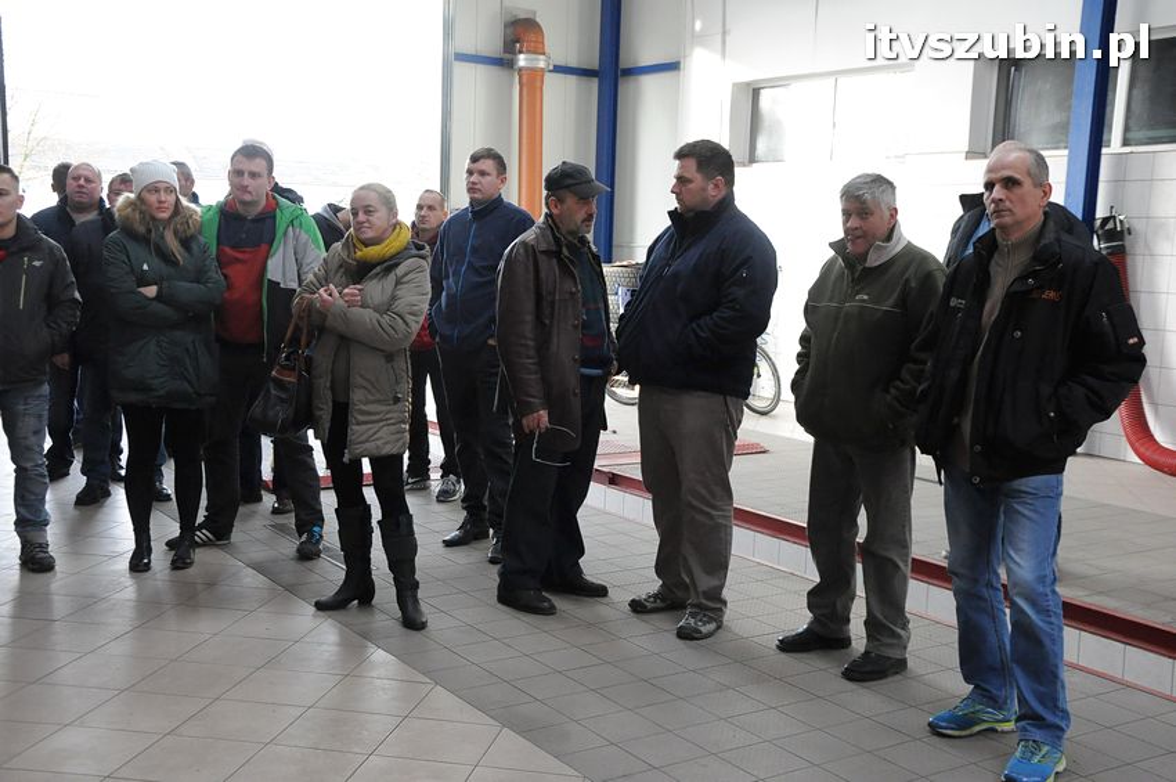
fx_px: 1273
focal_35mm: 39
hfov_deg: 49.6
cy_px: 391
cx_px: 588
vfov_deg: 34.1
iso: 2000
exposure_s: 1/125
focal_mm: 26
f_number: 5.6
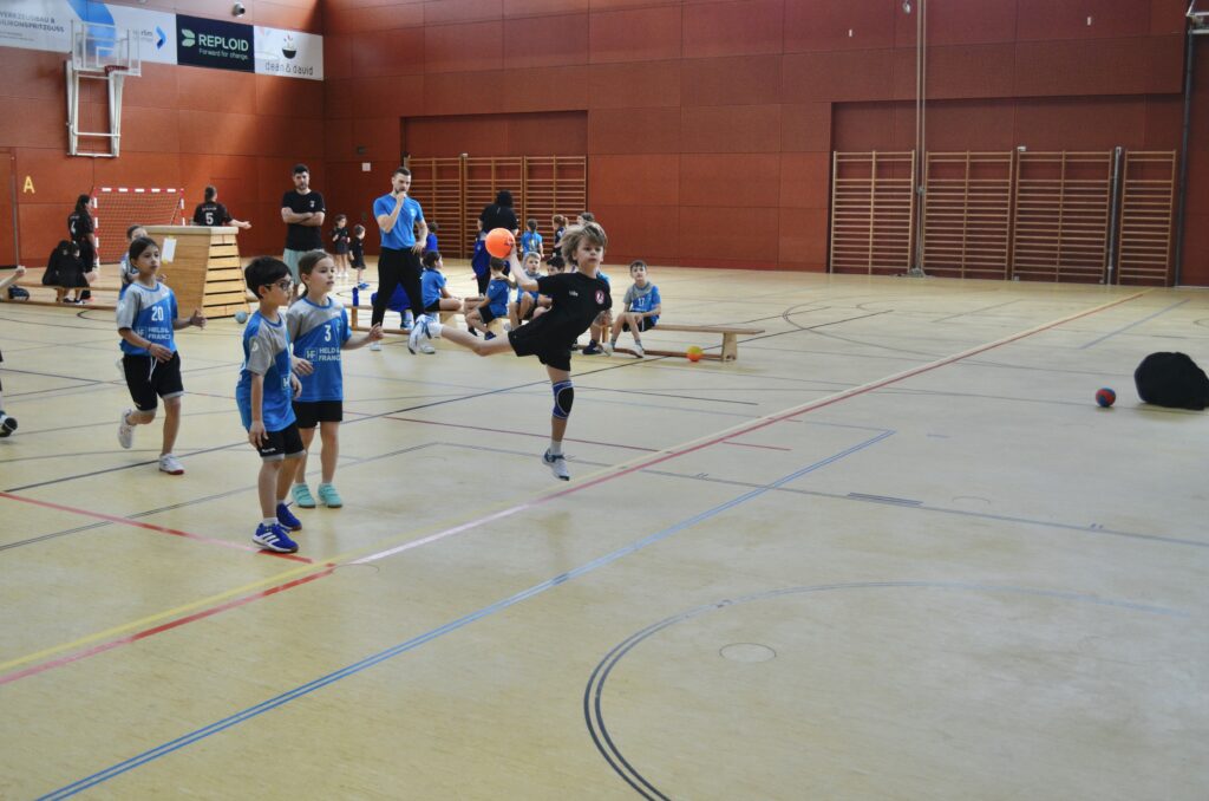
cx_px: 604
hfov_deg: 53.2
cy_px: 400
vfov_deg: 36.7
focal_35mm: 36
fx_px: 1206
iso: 800
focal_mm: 24
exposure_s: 1/500
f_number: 4
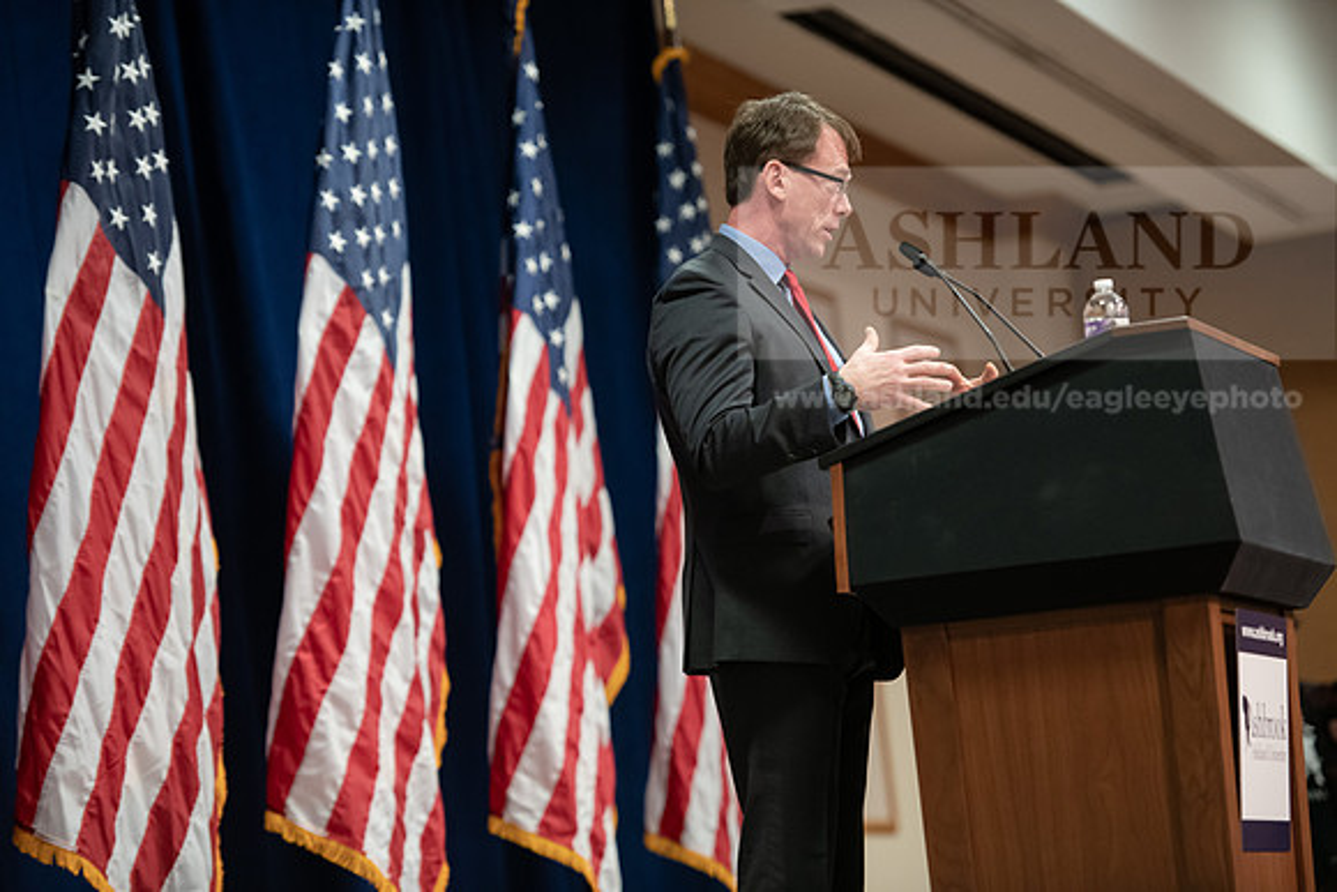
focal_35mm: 140
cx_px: 668
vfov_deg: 9.8
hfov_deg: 14.7
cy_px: 446
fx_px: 5200
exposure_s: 1/200
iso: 2000
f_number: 2.8
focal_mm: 140
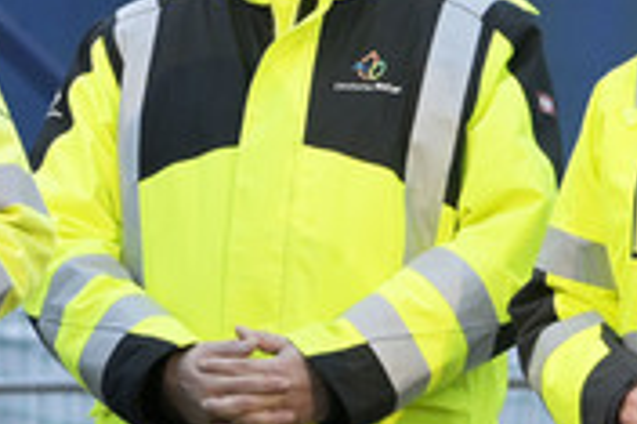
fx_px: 6806
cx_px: 241
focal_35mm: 385
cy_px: 94
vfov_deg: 3.6
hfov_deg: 5.4
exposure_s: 1/640
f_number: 6.3
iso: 4000
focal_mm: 150
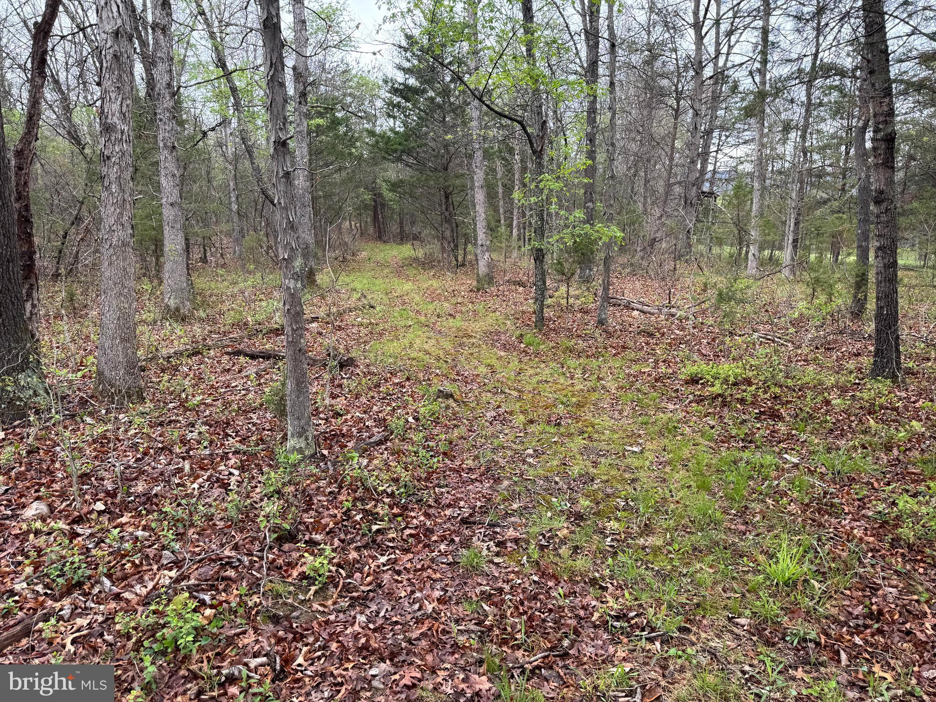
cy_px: 351
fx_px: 649
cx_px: 468
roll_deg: +0.3
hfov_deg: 71.6
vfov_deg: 56.8
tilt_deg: -8.3
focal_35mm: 24
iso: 80
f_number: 1.78
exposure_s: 1/334
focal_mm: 6.76
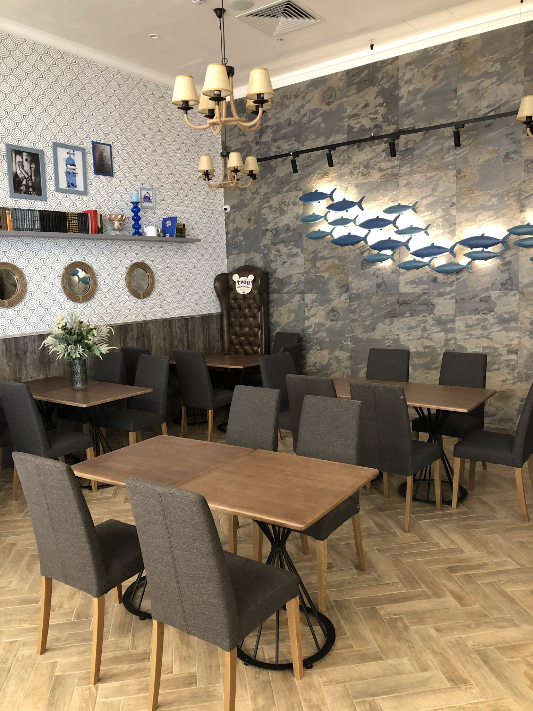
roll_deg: +2.9
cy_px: 356
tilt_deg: -7.4
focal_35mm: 28
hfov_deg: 49.7
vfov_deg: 63.4
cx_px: 266
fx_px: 575
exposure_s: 1/17
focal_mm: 4
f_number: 1.8
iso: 100
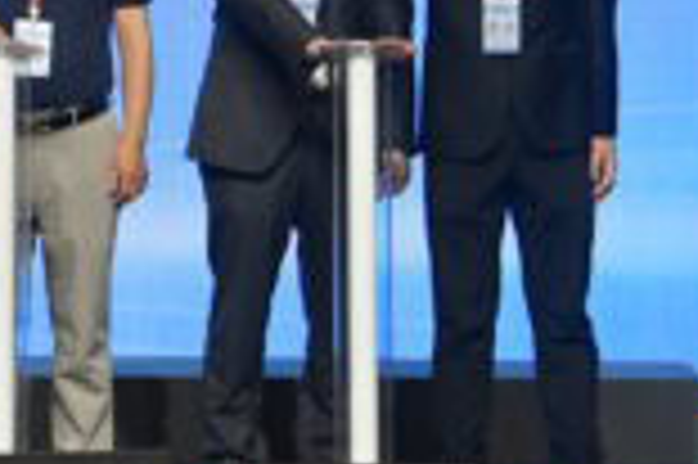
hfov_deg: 3.2
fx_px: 12512
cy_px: -158
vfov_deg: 2.1
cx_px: -892
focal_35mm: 646
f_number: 8
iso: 3200
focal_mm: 130
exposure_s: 1/320
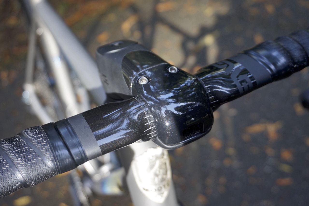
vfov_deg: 33.0
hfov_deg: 47.9
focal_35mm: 40
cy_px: 103
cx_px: 154
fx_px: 347
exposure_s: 1/60
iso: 200
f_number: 4.5
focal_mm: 27
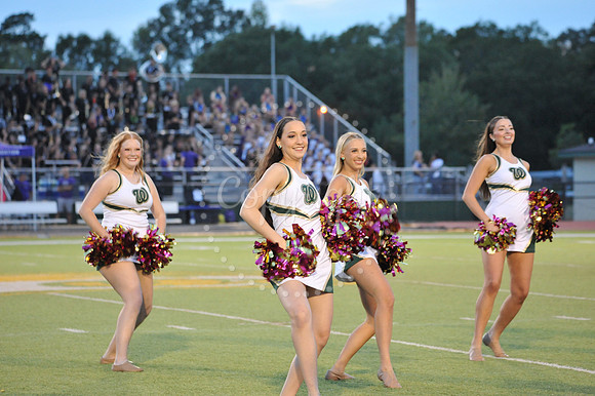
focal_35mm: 150
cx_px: 298
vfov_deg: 9.1
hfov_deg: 13.7
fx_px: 2478
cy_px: 198
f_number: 5.6
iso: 4000
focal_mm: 150
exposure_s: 1/200
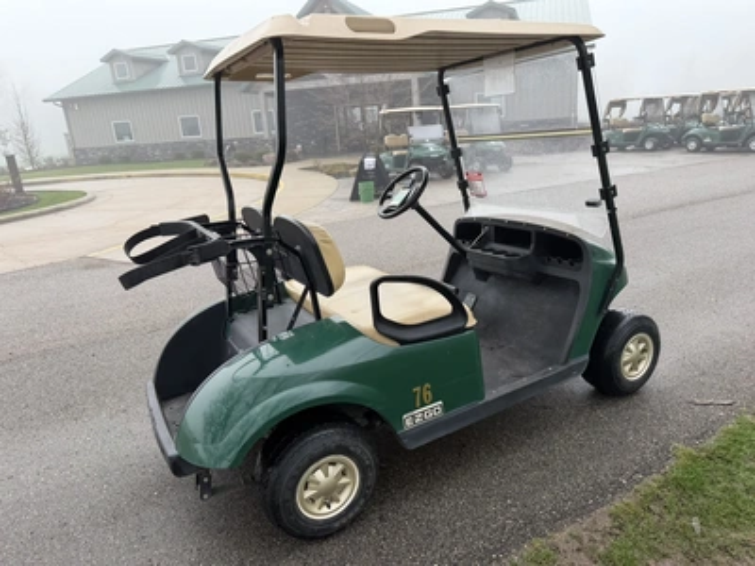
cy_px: 283
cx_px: 378
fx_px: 523
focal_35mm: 24
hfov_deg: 71.6
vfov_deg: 56.8
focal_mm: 6.76
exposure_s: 1/649
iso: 80
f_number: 1.78
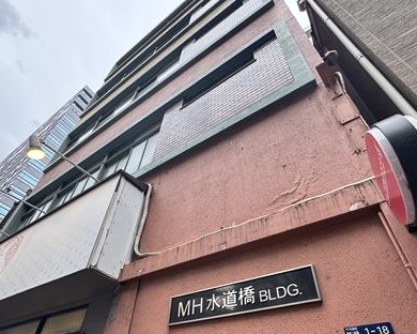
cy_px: 218
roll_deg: -2.7
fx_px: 259
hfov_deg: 77.6
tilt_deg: +43.4
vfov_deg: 64.1
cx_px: 203
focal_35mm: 21
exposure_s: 1/334
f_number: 2.2
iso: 40
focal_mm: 2.22
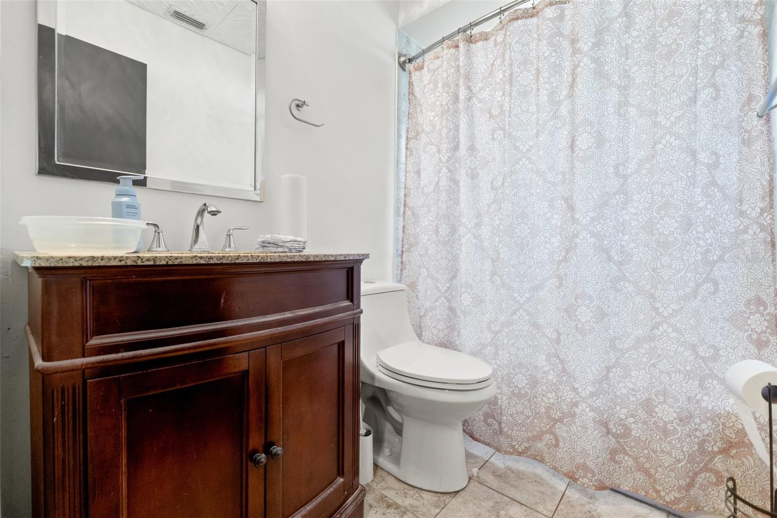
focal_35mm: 15
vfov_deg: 77.3
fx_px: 324
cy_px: 259
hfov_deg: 100.4
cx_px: 388
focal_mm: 10
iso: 400
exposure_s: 1/2.5
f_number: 7.1
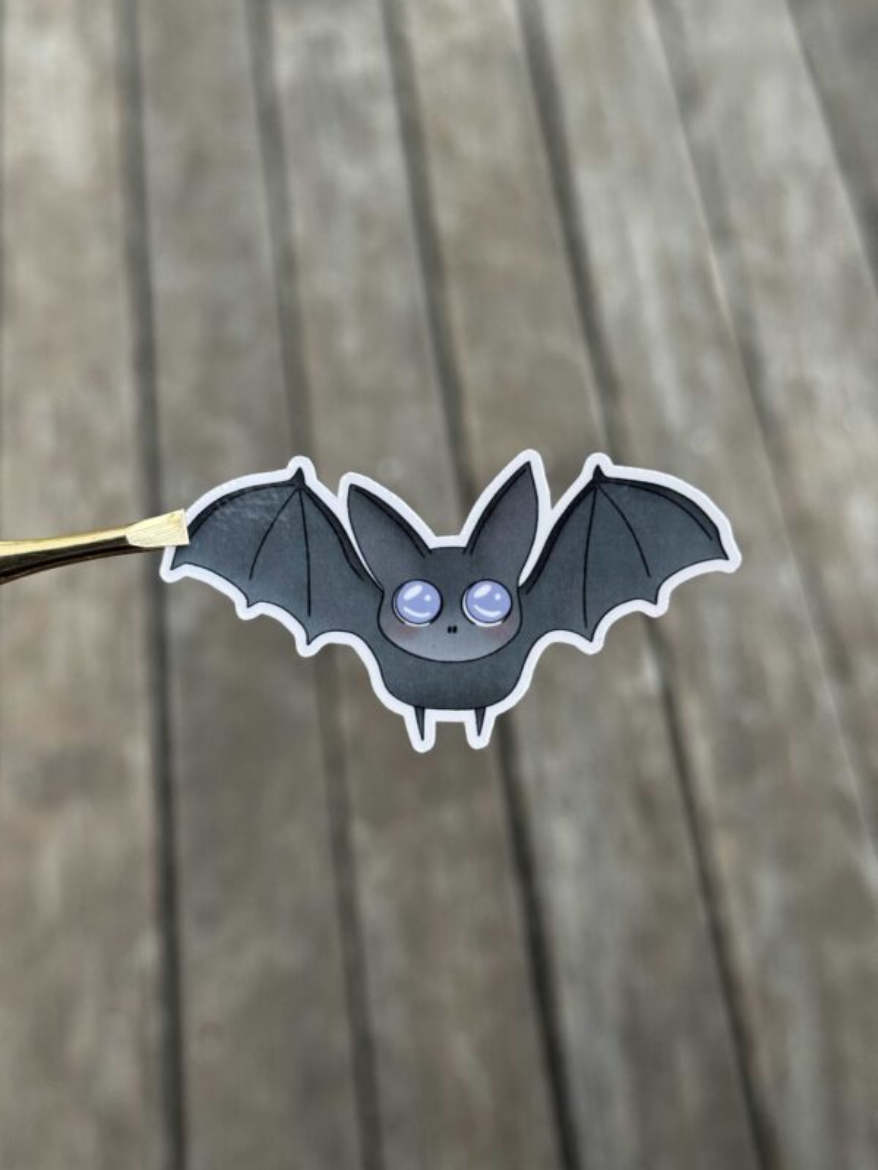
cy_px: 585
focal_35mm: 48
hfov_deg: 30.3
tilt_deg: -59.3
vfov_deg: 39.7
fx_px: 1623
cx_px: 439
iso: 250
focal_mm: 6.76
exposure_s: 1/60
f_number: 1.78
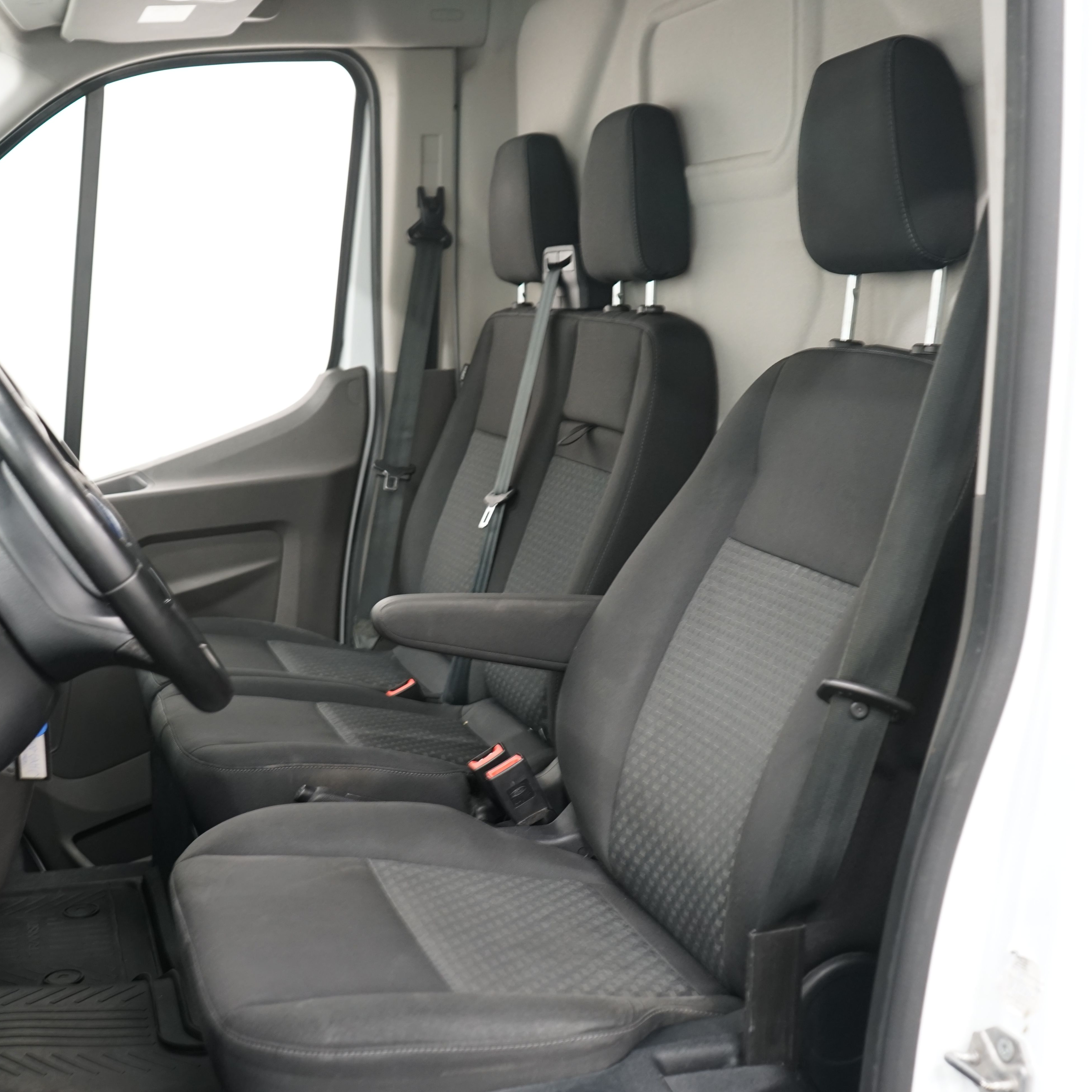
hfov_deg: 42.8
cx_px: 507
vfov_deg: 42.8
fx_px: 1392
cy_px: 537
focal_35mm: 39
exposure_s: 1/8
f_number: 4.5
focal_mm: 30
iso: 800
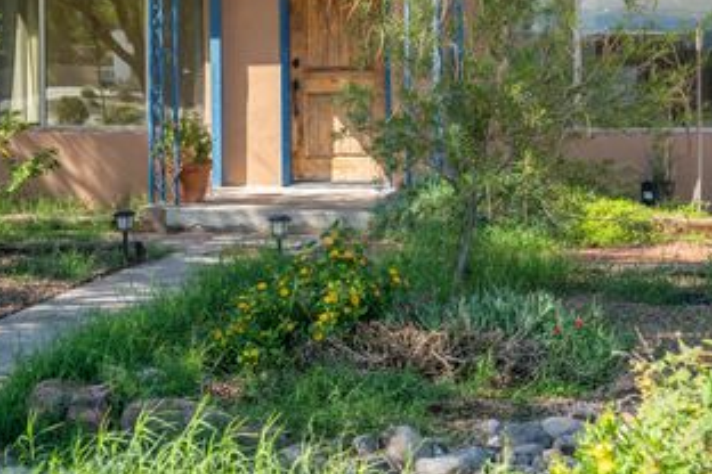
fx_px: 1107
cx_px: 317
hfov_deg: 35.6
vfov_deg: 23.8
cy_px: 99
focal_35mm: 56
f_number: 4.5
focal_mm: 35
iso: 125
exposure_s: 1/125
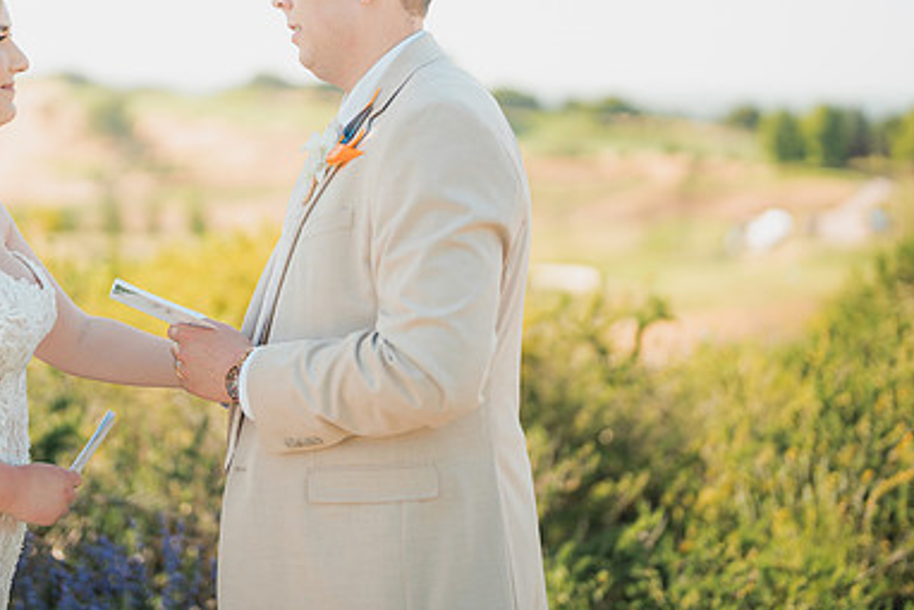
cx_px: 290
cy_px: 164
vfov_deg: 17.9
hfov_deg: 26.5
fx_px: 1930
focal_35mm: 76
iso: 50
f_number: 1.2
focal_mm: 50
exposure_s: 1/1600
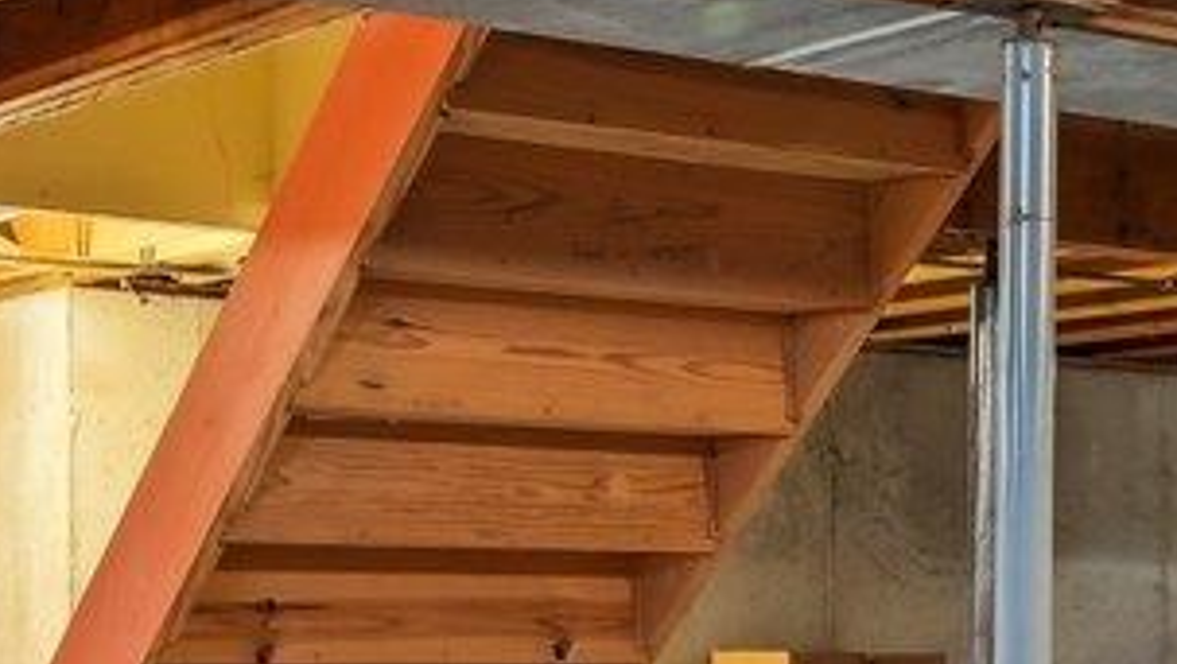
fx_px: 3092
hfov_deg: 20.7
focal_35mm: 99
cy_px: 615
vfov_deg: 12.2
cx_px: 1216
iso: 400
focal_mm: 14
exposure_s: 1/2
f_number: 8
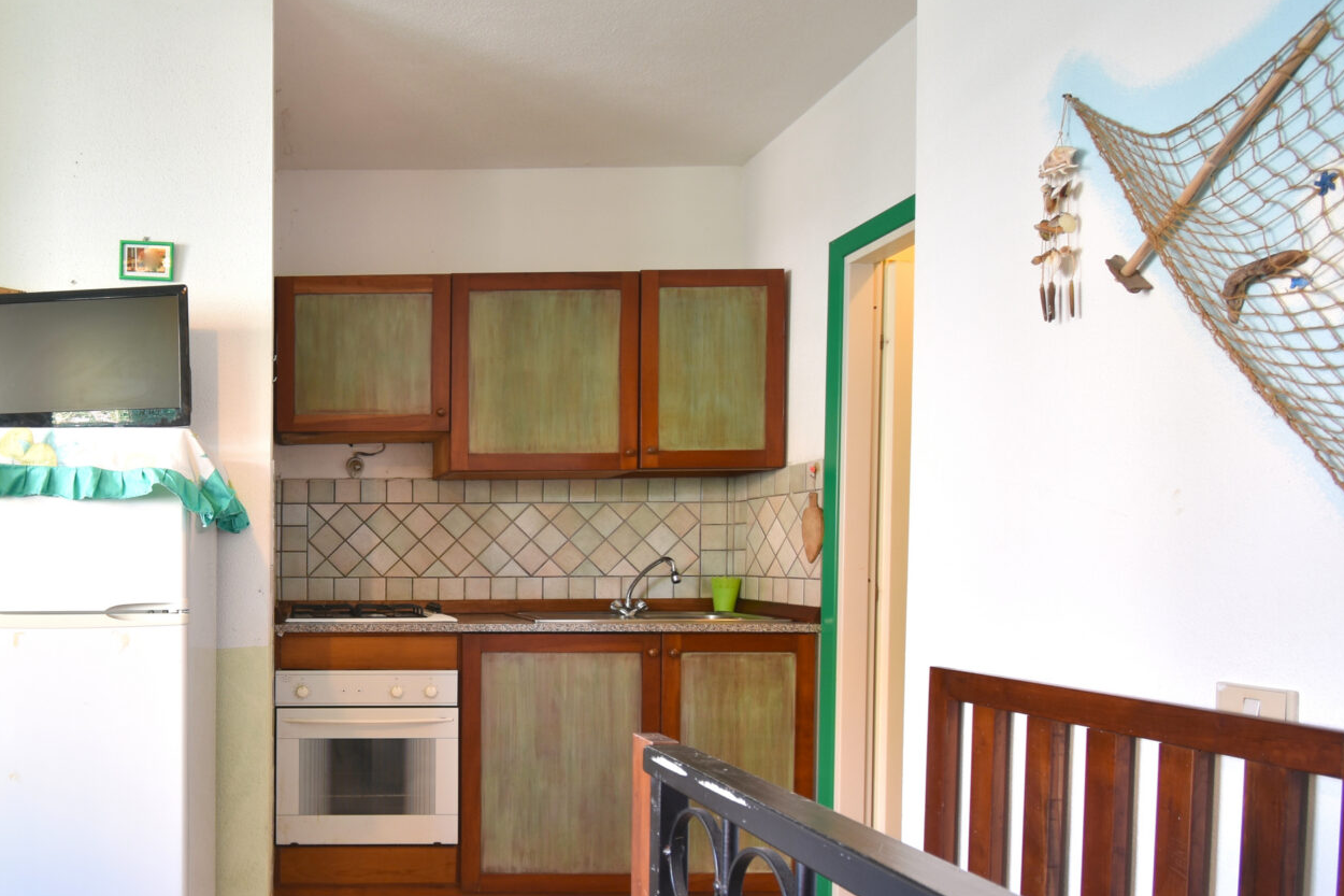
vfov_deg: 52.2
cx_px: 316
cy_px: 591
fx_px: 896
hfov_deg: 68.4
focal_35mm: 24
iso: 100
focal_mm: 10
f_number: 4.5
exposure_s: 1/2.5
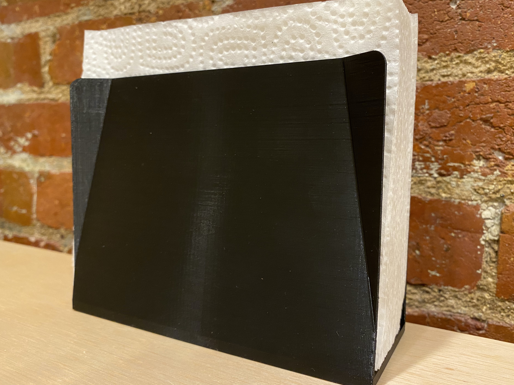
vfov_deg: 49.7
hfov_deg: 63.4
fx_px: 416
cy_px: 185
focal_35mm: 28
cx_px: 266
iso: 250
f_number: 1.8
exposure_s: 1/59
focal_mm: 4.25
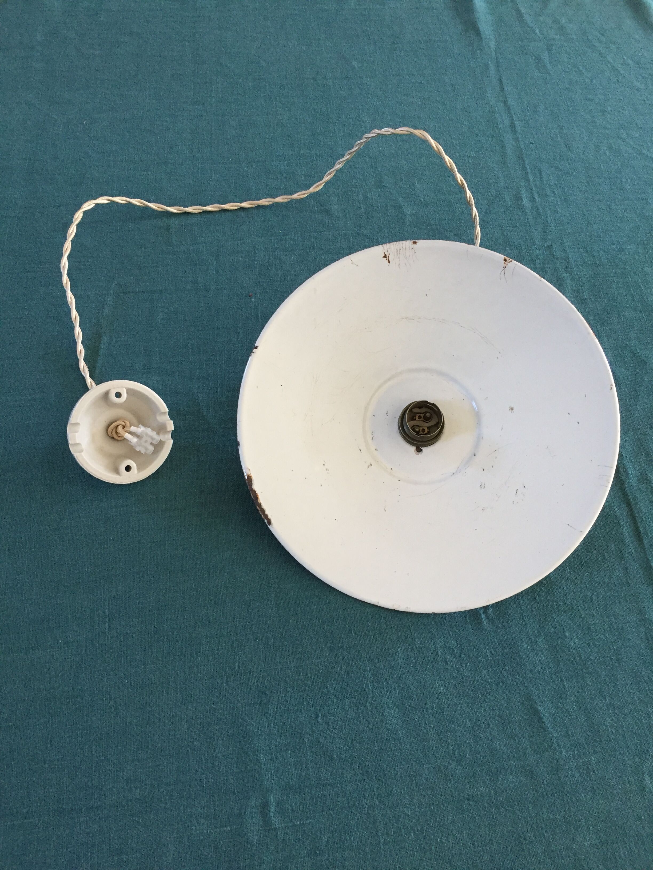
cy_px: 435
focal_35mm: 29
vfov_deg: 61.7
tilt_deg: -59.1
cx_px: 326
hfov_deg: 48.2
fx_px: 729
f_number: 2.2
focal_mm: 4.15
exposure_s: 1/33
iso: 80
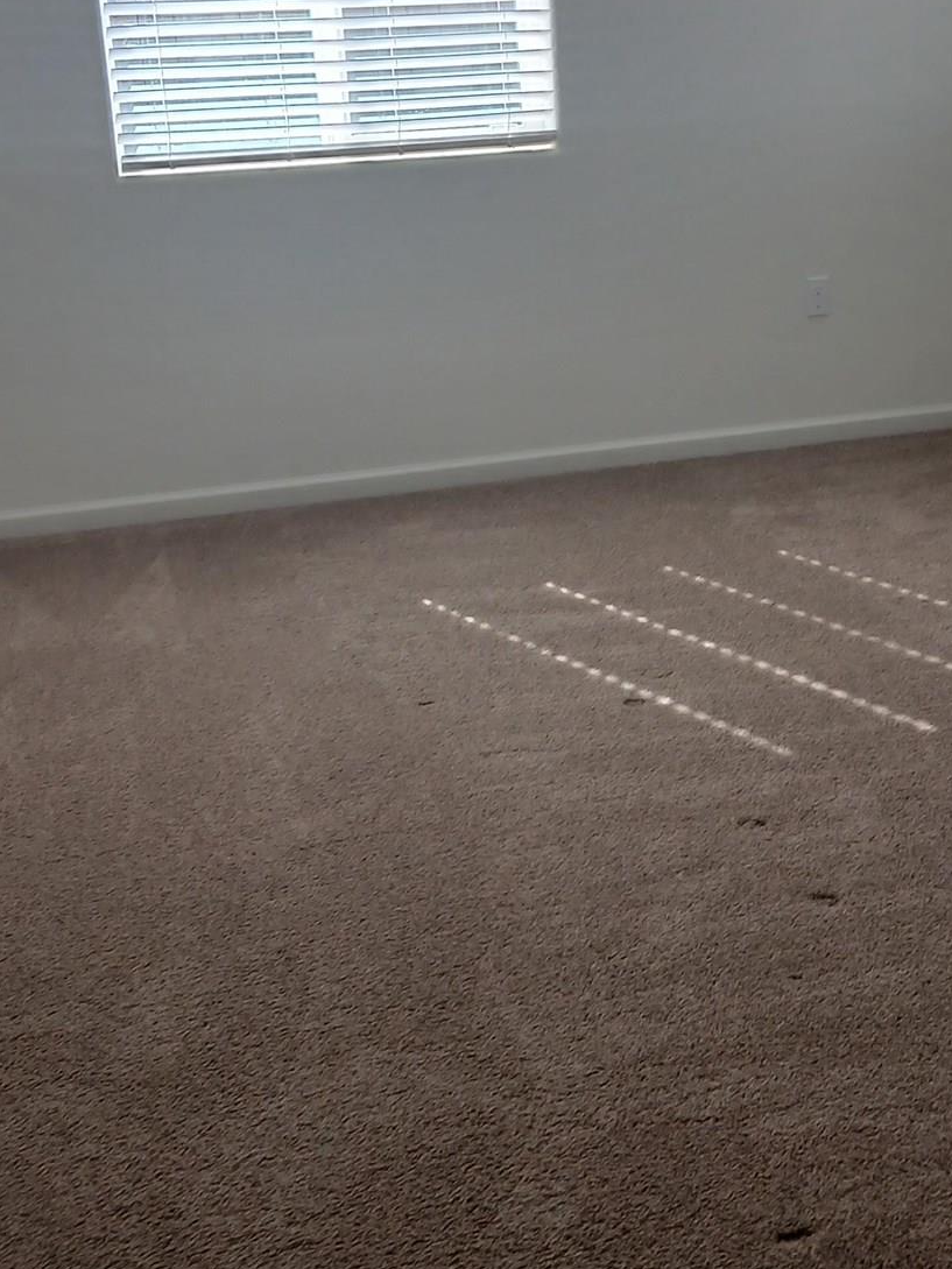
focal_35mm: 55
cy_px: 510
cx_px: 668
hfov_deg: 26.3
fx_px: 2016
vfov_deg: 34.8
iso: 40
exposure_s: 1/60
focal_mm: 3.98
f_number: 1.8
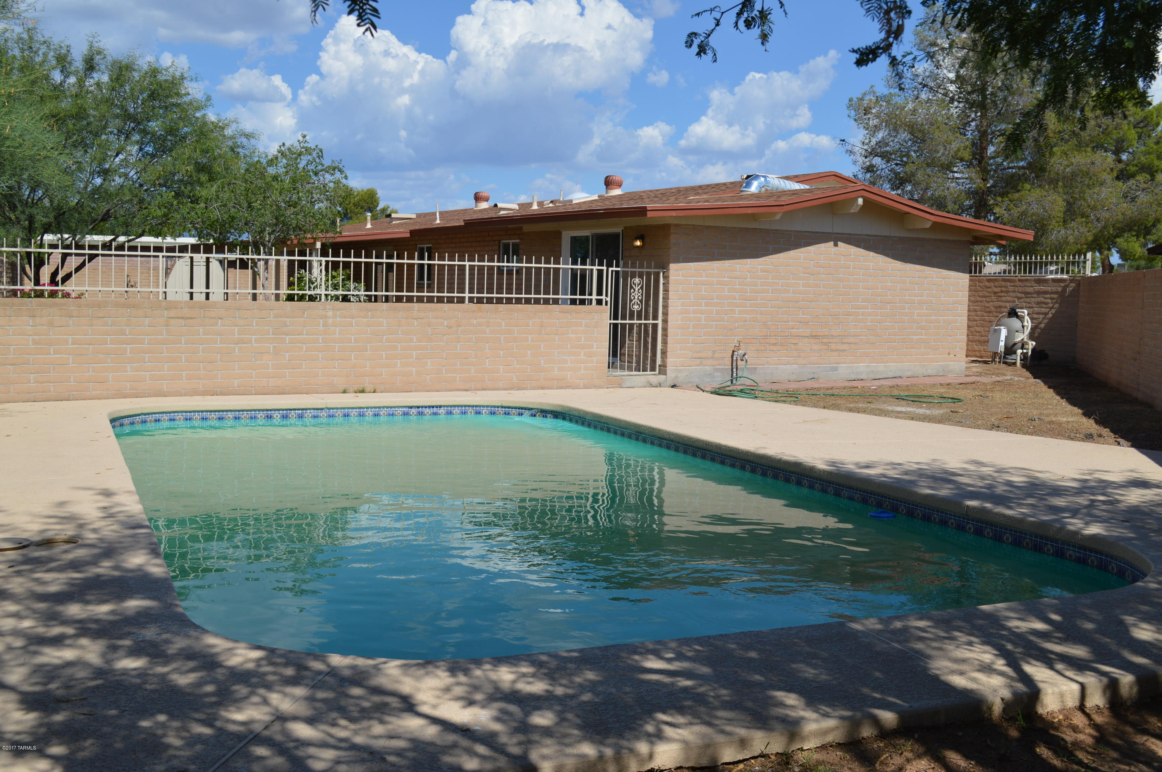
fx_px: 1161
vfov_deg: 36.8
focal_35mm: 36
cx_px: 581
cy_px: 386
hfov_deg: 53.2
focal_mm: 24
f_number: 9
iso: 100
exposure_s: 1/320
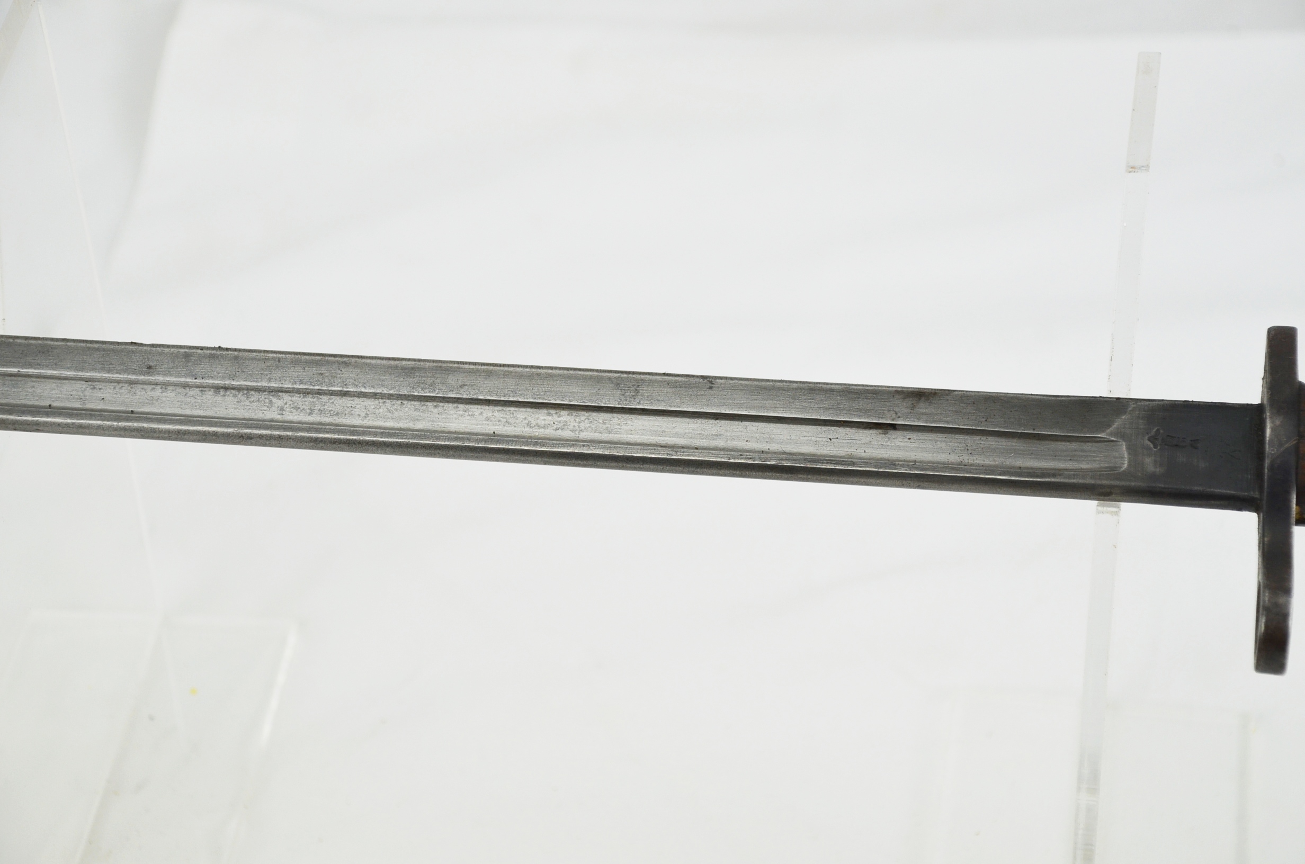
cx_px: 652
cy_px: 432
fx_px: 3364
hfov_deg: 22.0
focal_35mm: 93
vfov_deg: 14.6
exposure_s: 1/320
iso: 400
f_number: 5
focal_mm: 62
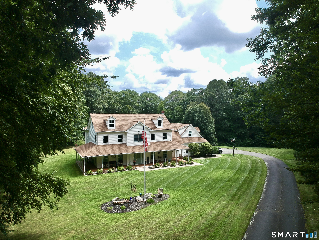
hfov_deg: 69.4
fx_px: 230
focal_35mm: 25
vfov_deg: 54.9
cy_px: 120
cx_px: 160
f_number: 2.6
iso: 100
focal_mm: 4.49
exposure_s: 1/800
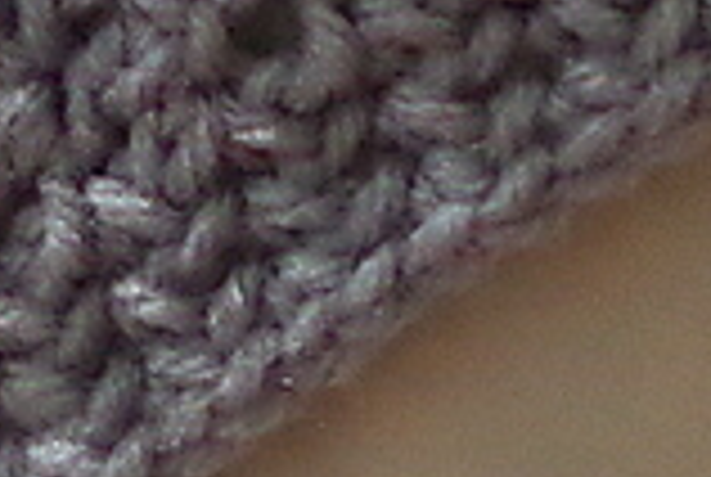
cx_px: 400
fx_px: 5778
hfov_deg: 7.0
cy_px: -446
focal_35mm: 292
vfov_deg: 4.7
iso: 1600
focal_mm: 47.5
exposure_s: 1/20
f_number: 5.6
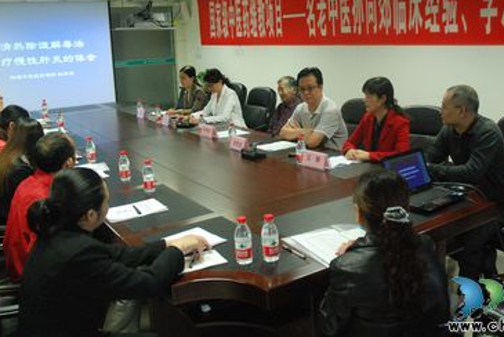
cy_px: 107
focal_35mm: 37
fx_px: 518
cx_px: 282
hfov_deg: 51.7
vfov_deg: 35.6
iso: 1600
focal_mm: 18
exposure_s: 1/45
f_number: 4
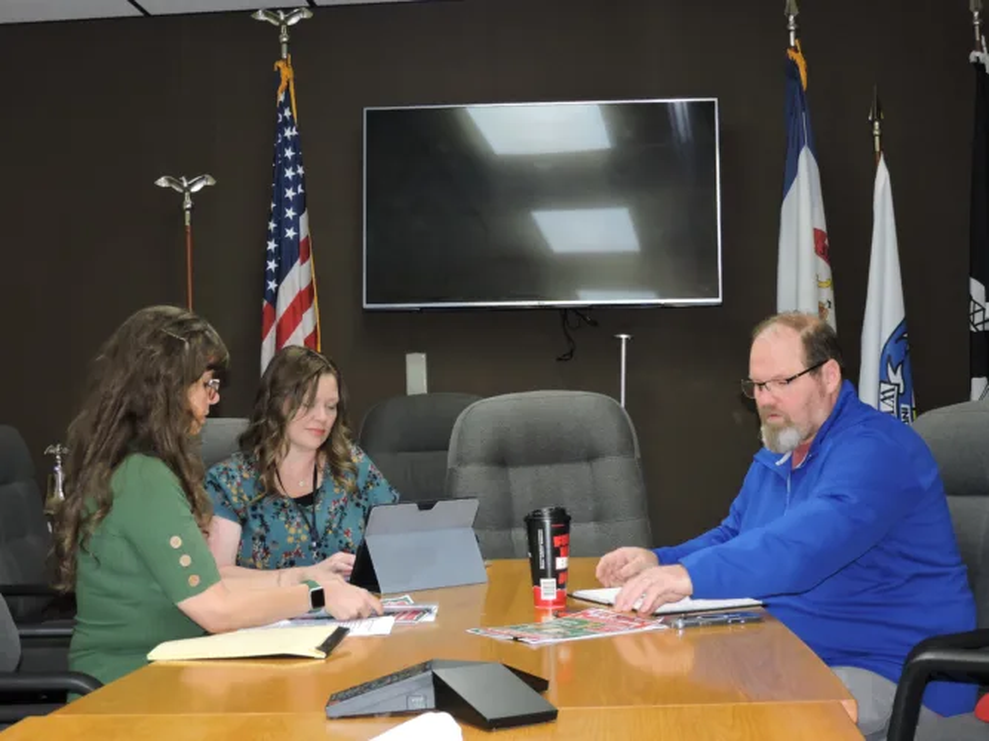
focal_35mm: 60
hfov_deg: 32.2
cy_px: 370
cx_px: 494
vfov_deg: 24.4
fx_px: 1714
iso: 250
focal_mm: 10.7
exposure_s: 1/40
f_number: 3.7
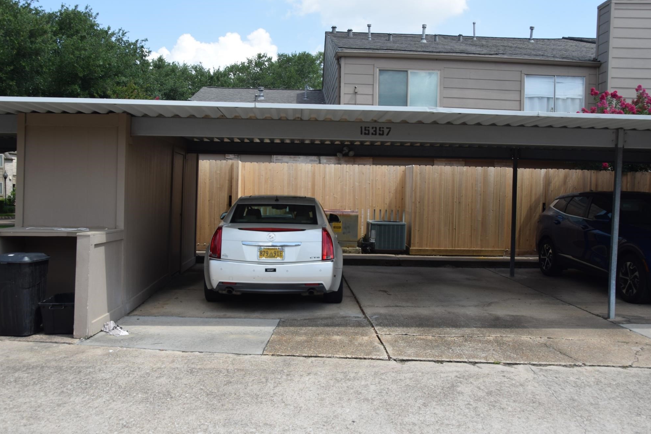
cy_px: 217
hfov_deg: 60.3
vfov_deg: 42.3
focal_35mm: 31
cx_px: 324
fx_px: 560
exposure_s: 1/320
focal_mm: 20
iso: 200
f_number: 9
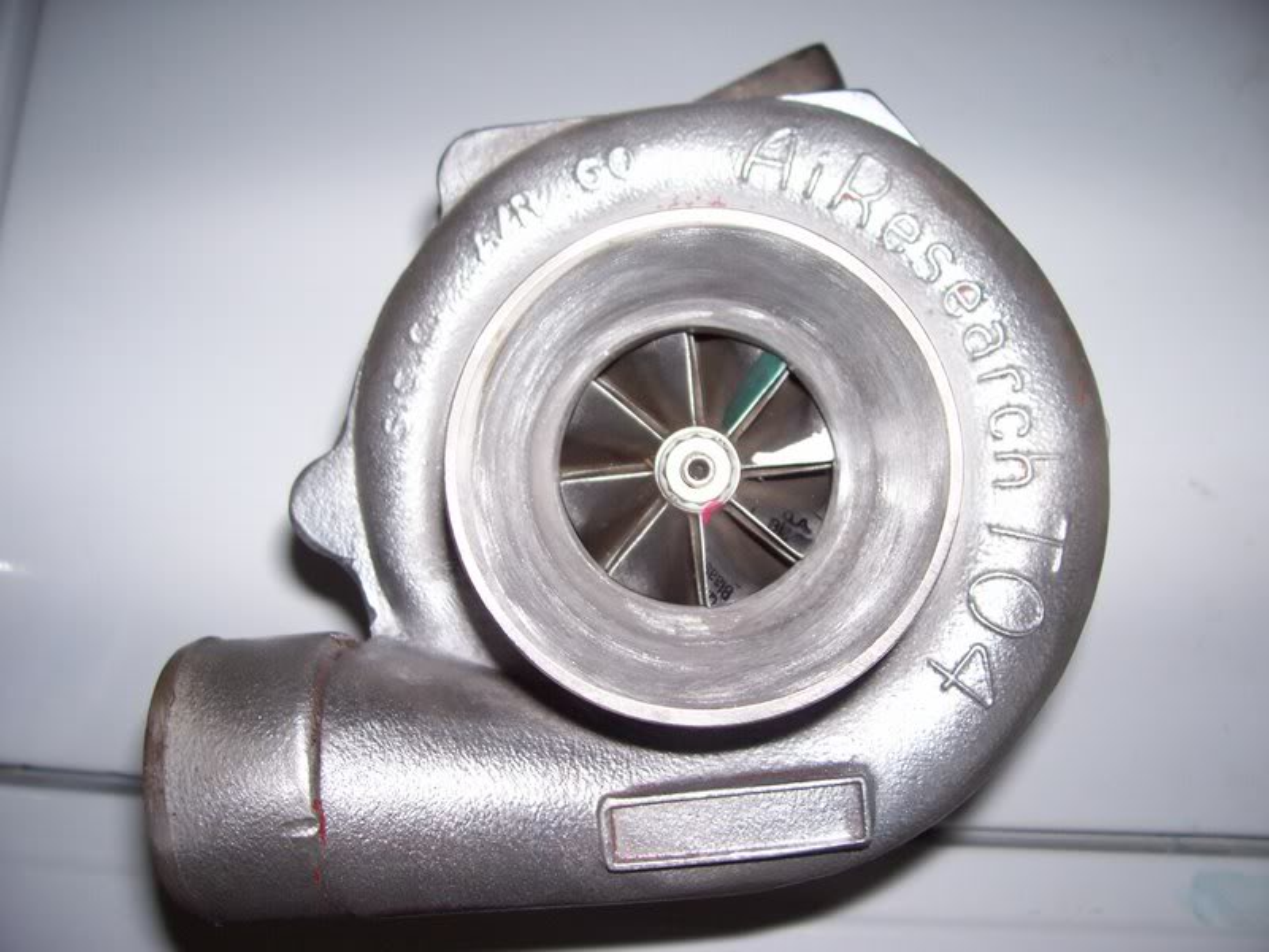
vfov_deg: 41.8
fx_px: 1246
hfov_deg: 54.0
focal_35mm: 34
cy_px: 476
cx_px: 634
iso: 80
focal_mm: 5.6
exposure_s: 1/64
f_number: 2.7
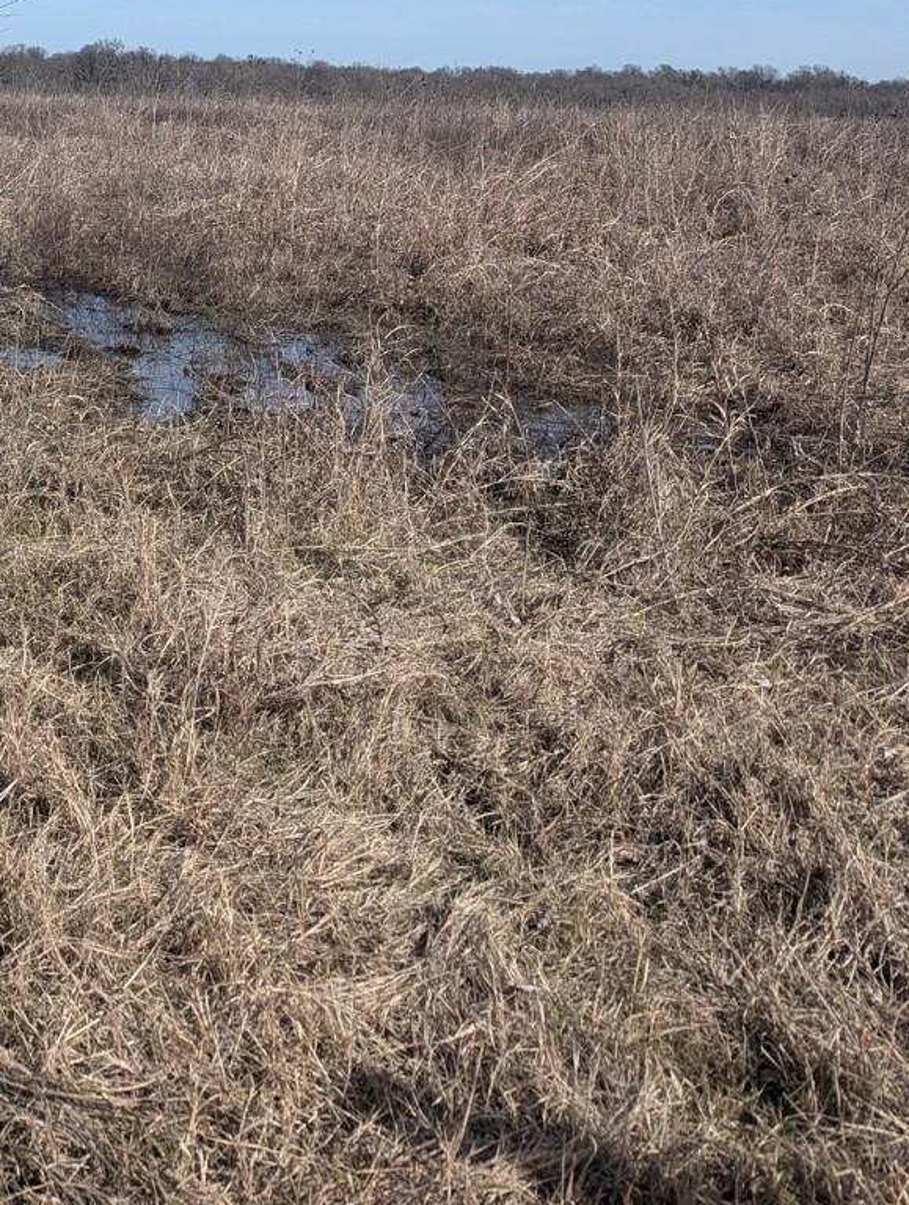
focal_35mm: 48
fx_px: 1675
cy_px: 179
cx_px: 54
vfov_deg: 37.6
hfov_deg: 28.9
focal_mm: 6.81
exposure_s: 1/2899
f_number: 1.85
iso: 47
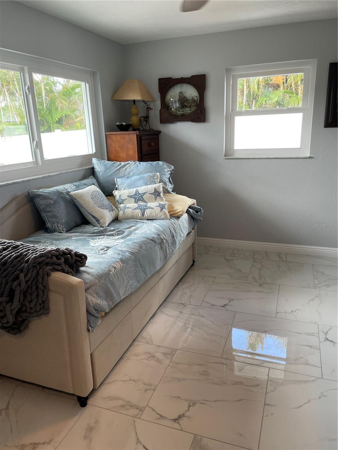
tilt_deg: -15.0
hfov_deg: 53.1
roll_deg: +2.9
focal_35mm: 26
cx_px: 169
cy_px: 225
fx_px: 338
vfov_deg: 67.3
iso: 64
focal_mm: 4.2
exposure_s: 1/60
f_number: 1.6
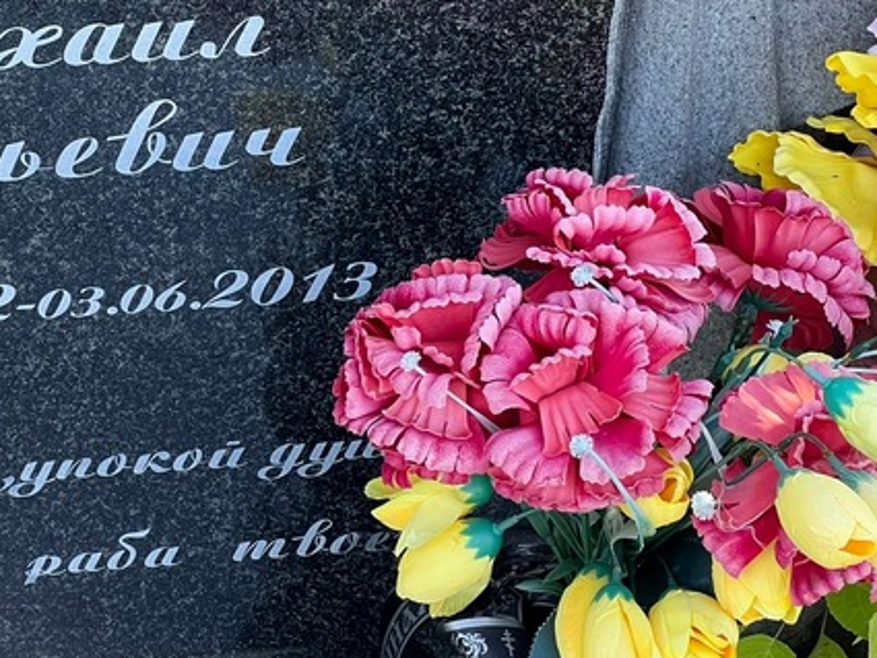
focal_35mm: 145
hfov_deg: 13.5
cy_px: 66
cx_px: 54
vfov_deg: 10.2
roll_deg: -2.6
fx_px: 3675
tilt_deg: -33.6
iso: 125
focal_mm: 9
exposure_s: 1/99
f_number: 2.8
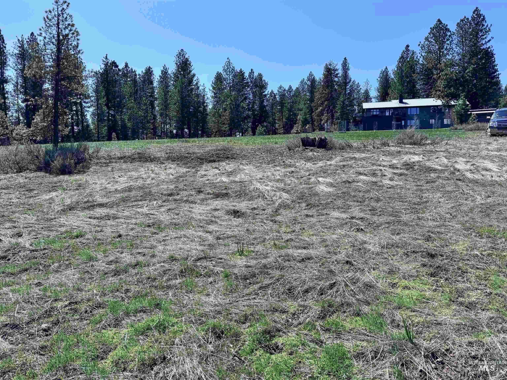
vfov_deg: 56.8
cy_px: 190
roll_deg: -0.6
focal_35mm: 24
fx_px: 352
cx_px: 254
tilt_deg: -1.7
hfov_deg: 71.6
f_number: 1.78
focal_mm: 6.76
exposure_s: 1/3597
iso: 80
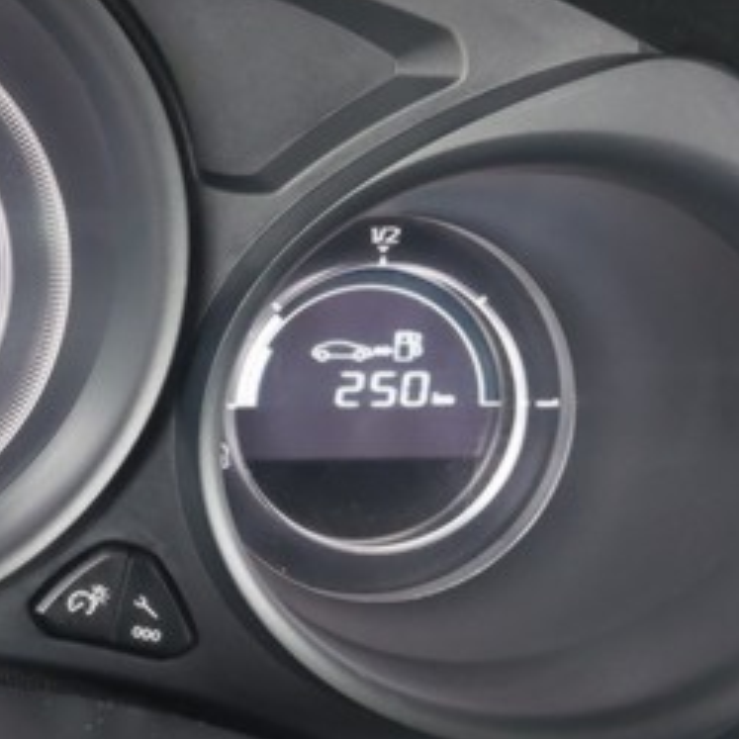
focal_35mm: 71
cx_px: -229
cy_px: 448
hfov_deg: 21.8
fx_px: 1715
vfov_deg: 24.3
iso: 500
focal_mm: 5.23
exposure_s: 1/33
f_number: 1.8
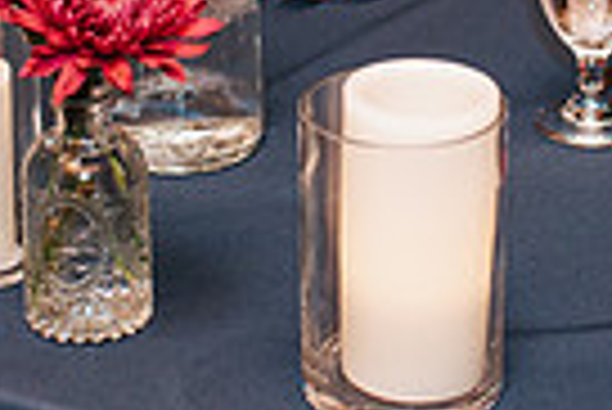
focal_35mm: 156
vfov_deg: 8.7
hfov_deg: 13.1
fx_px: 2655
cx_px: 375
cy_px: -161
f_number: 2.8
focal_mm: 35
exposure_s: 1/200
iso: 1000
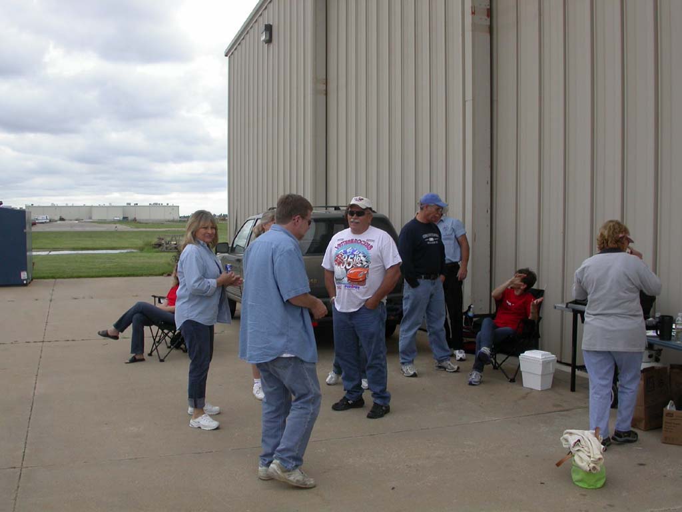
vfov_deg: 37.7
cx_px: 341
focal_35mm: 38
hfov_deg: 49.0
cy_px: 256
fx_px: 749
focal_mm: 7.85
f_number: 6
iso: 100
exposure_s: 1/296
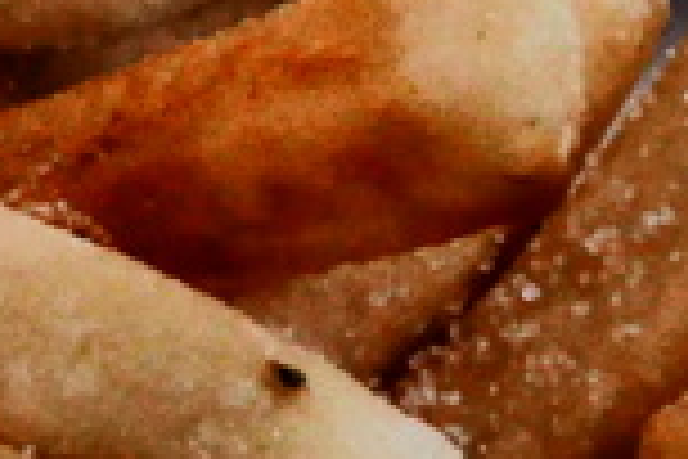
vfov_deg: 7.3
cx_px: 277
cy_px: 441
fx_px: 3593
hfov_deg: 10.9
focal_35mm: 188
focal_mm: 10.9
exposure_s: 1/640
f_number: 13
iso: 2000
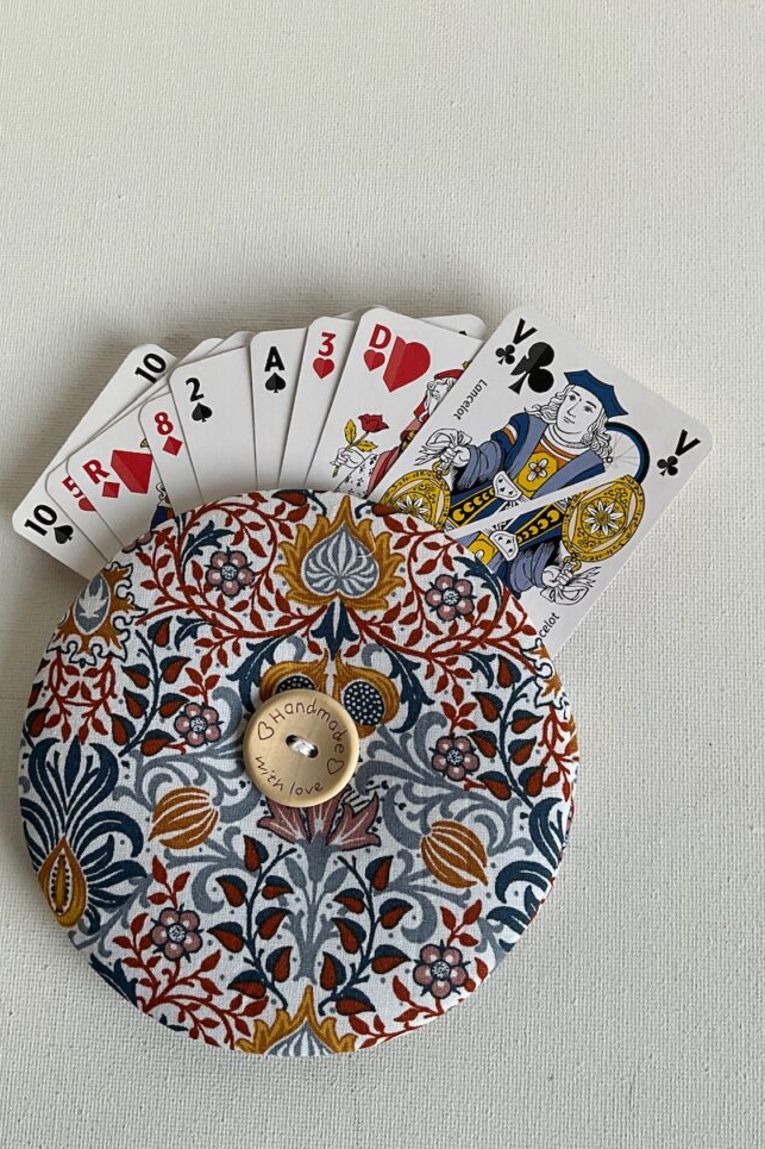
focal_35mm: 32
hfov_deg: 41.1
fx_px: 1020
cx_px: 356
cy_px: 587
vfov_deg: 58.7
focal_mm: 3
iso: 40
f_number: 1.8
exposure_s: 1/100
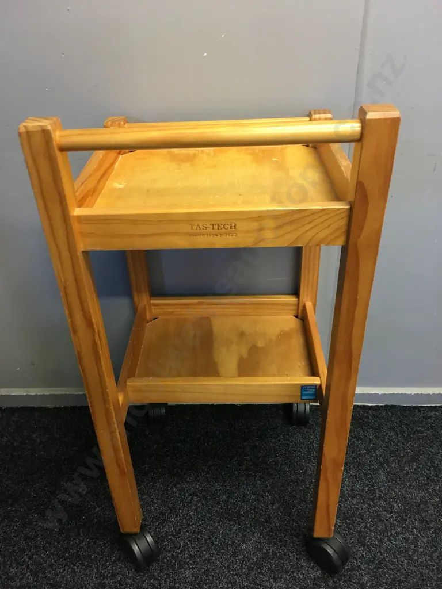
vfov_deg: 61.7
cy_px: 294
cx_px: 221
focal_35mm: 29
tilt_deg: -32.4
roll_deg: +0.6
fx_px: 494
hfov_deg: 48.2
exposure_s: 1/17
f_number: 2.2
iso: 64
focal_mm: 4.15
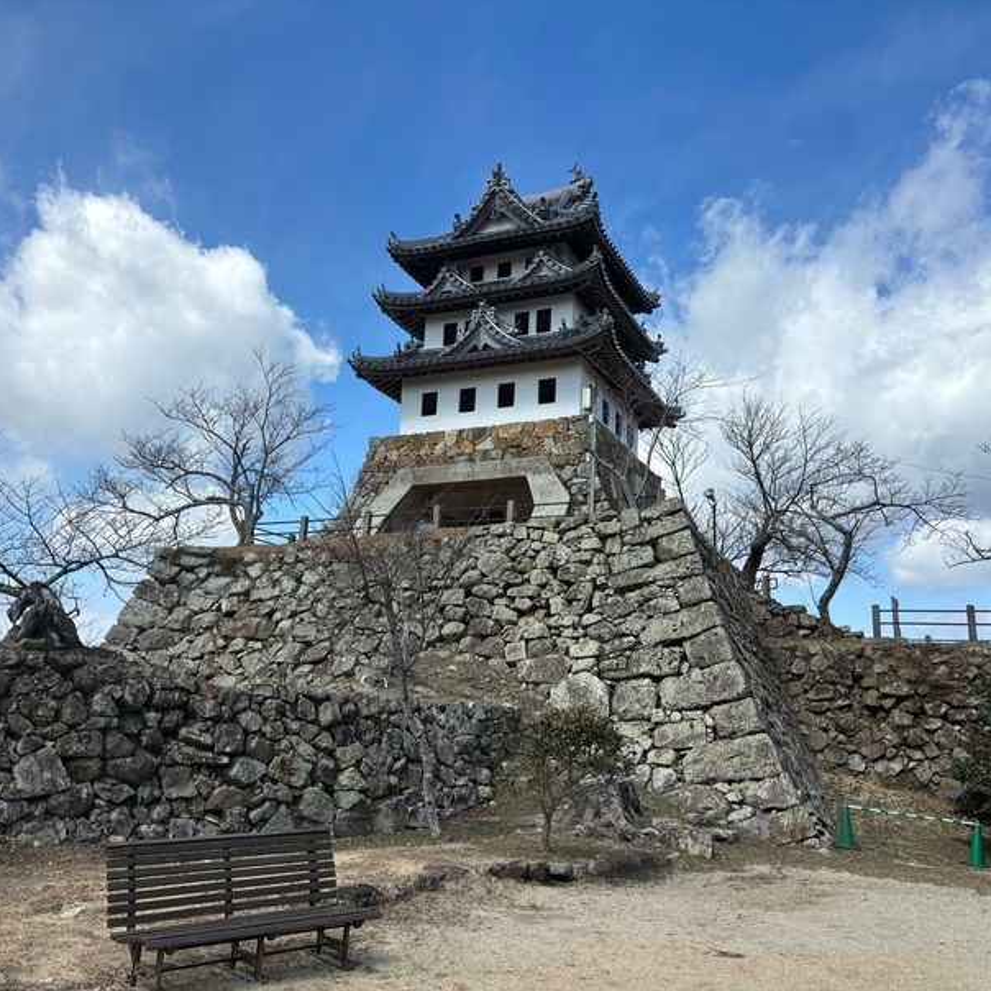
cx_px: 454
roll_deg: -3.3
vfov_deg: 52.5
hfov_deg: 52.5
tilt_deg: +13.4
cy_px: 496
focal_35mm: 31
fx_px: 1004
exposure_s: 1/3788
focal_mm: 5.96
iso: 50
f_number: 1.6
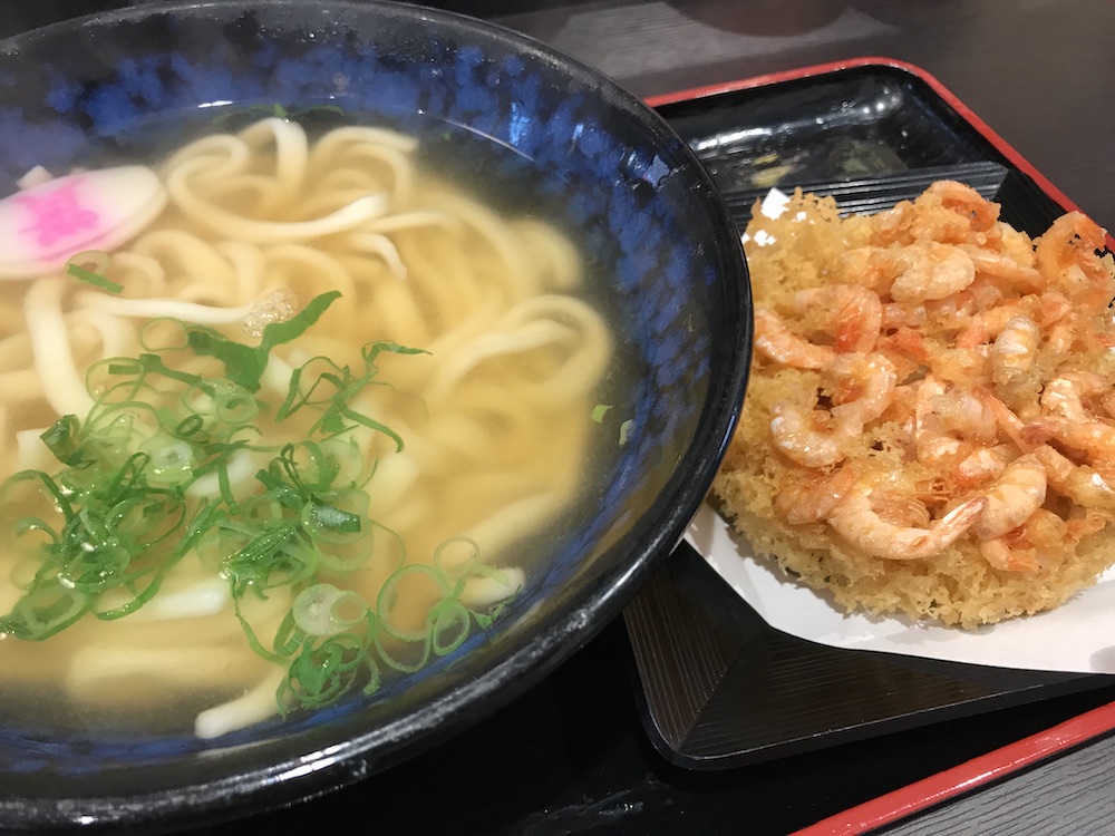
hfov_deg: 63.4
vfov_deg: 49.7
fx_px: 902
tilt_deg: -51.2
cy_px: 418
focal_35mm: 28
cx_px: 558
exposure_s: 1/30
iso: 40
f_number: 1.8
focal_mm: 3.99
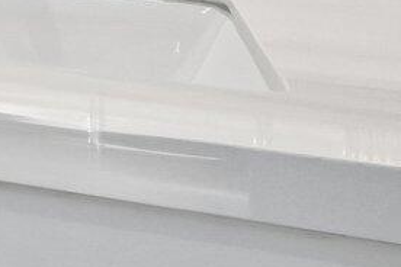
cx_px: -540
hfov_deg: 14.1
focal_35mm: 104
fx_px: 1158
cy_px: -256
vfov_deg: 11.8
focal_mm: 14
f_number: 8
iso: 2500
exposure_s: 1/60
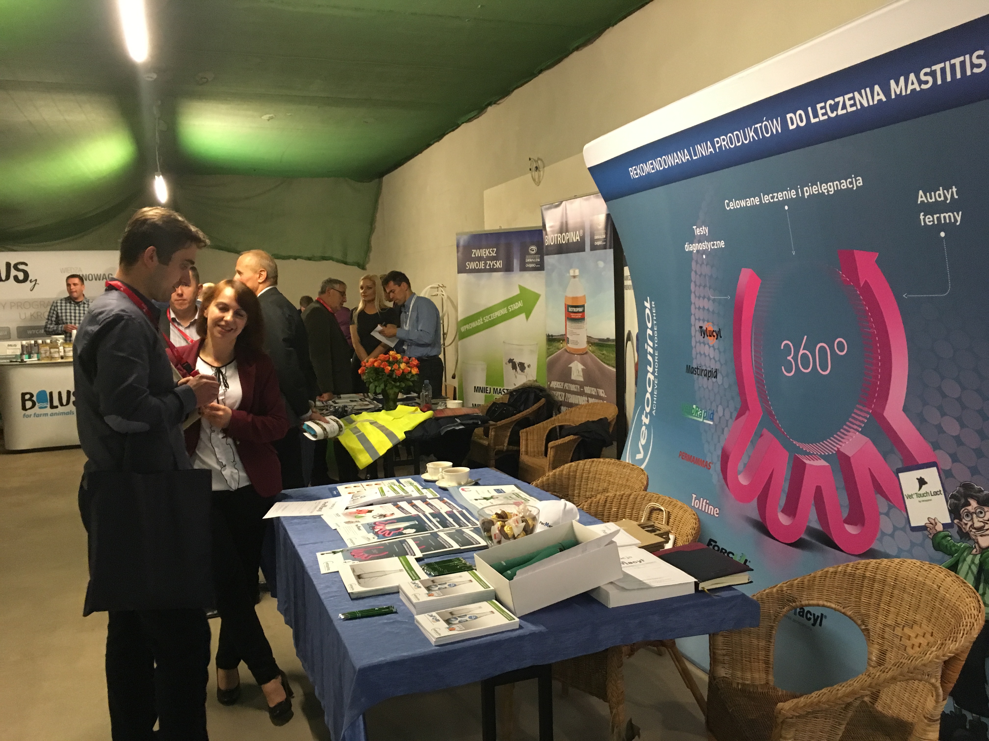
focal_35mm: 29
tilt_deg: -6.0
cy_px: 370
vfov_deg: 48.2
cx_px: 494
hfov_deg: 61.7
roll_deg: +1.8
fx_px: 829
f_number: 2.2
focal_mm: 4.15
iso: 200
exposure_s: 1/17
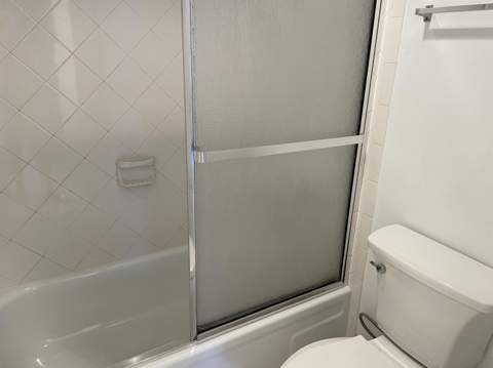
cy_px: 184
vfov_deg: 53.0
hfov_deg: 67.4
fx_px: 370
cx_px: 246
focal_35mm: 26
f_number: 1.6
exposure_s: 1/60
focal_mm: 4.2
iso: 80
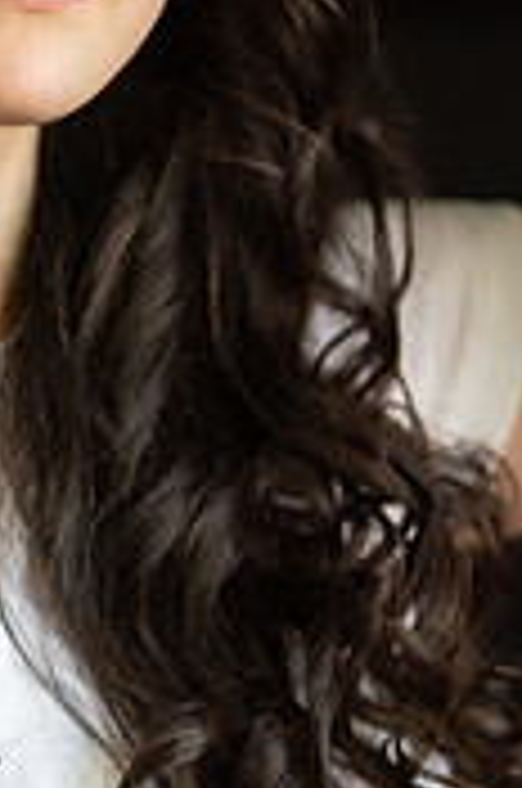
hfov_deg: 3.8
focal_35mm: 361
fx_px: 7882
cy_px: 203
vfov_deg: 5.7
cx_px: 18
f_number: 2.8
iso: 2000
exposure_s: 1/200
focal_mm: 140
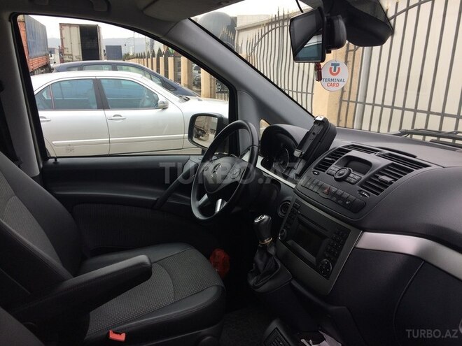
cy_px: 173
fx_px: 387
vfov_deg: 48.2
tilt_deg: -17.0
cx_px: 231
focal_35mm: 29
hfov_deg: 61.7
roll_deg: -1.4
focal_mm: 4.15
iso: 32
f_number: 2.2
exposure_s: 1/172
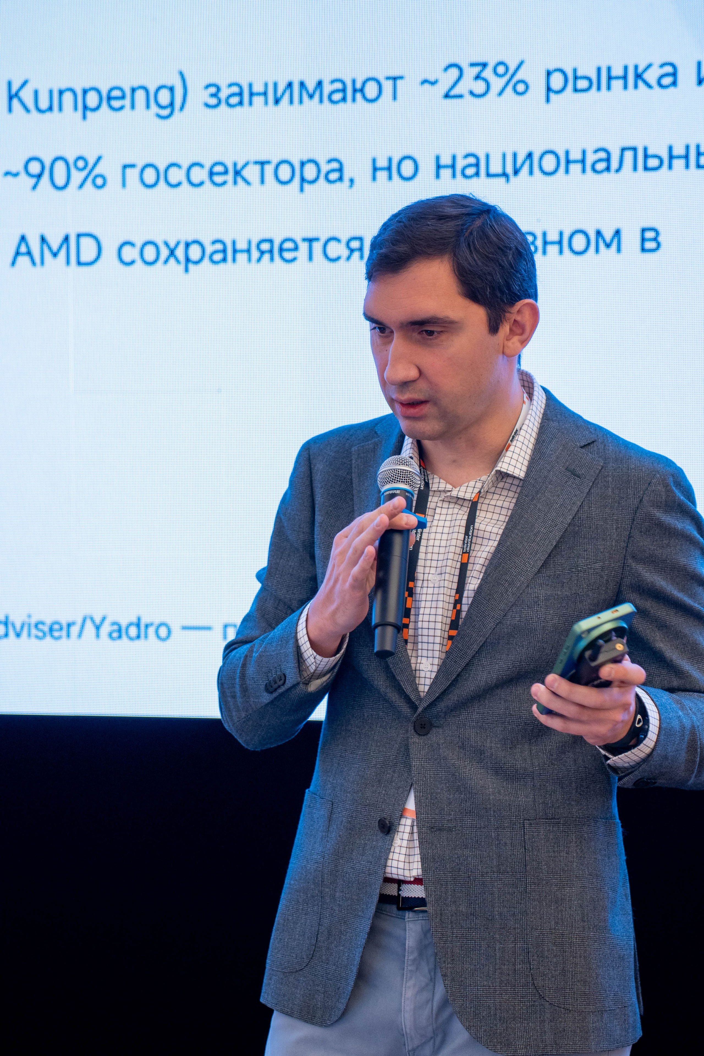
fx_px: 3285
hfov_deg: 12.2
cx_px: 352
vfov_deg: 18.3
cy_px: 528
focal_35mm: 112
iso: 500
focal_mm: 75
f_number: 2.8
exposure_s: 1/200
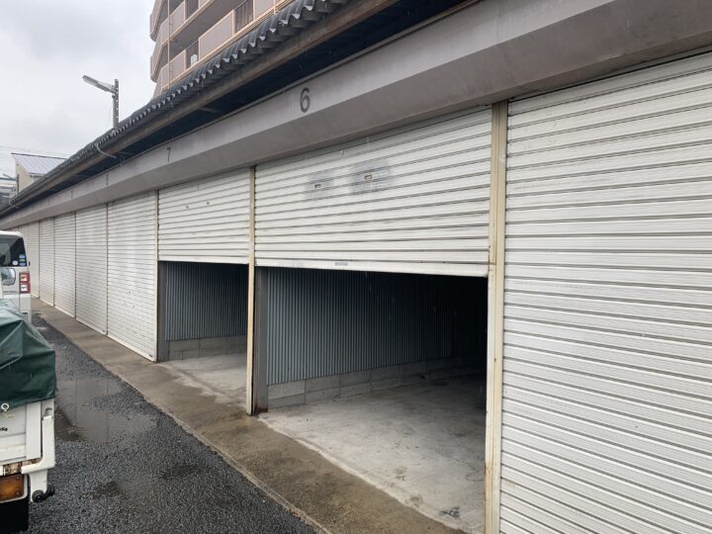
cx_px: 356
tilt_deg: +2.0
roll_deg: +0.2
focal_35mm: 26
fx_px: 535
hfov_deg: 67.3
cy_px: 267
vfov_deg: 53.1
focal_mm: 4.25
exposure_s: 1/391
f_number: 1.8
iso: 25
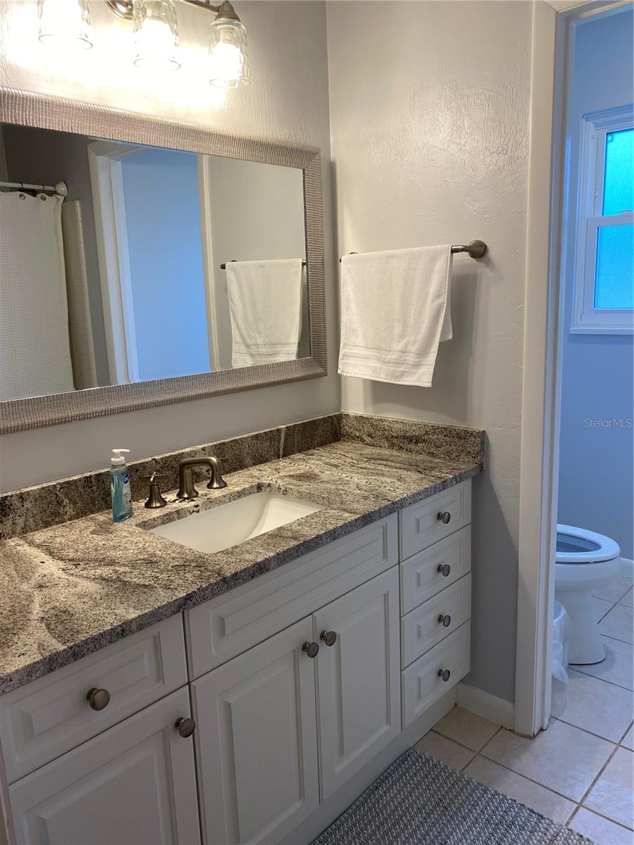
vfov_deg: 67.3
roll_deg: +2.7
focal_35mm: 26
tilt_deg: -11.5
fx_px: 635
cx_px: 317
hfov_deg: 53.1
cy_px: 422
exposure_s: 1/120
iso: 80
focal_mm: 4.25
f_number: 1.8
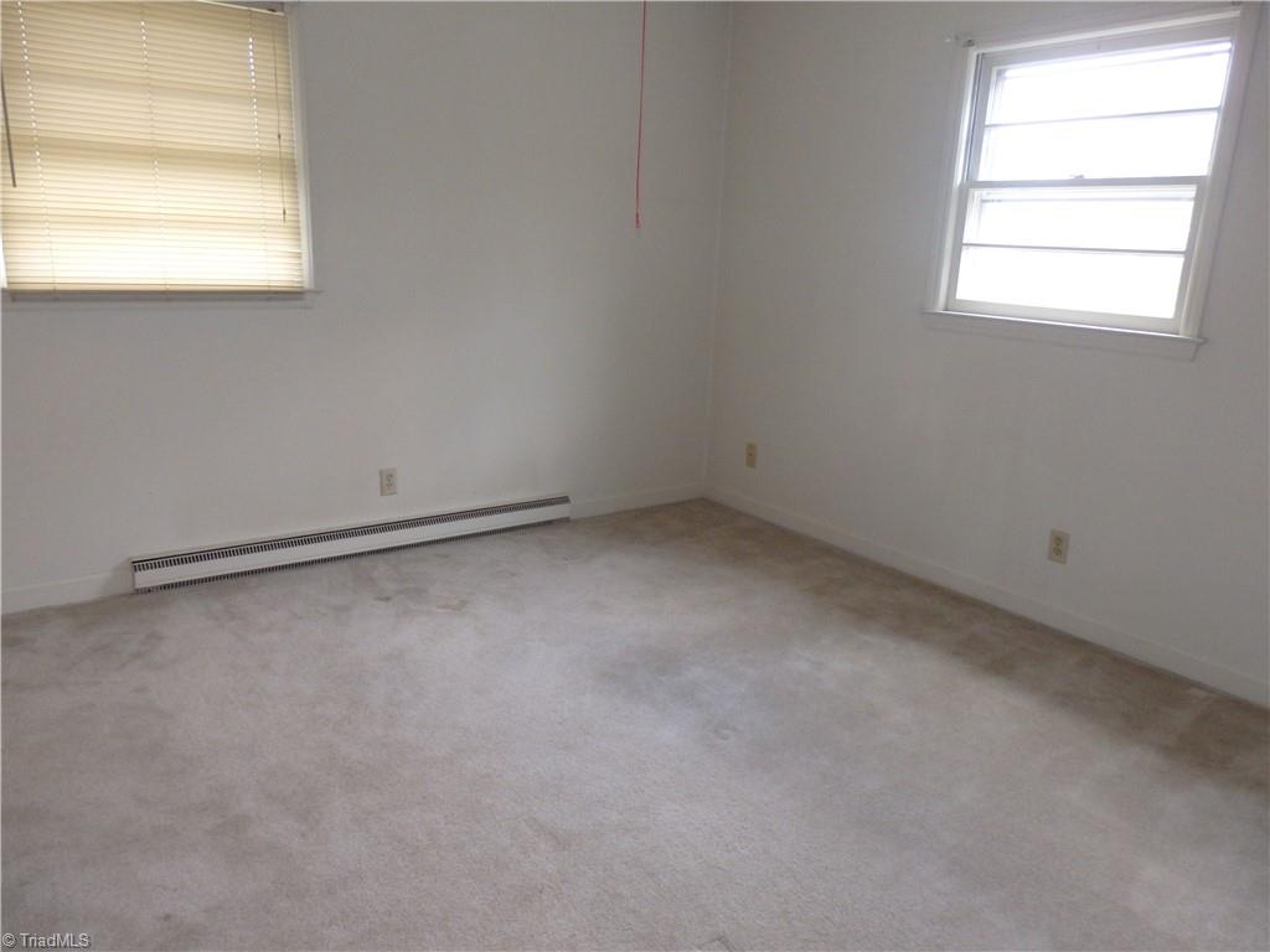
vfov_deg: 54.9
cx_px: 635
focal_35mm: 25
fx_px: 917
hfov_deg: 69.4
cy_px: 476
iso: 400
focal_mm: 4.5
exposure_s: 1/30
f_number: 3
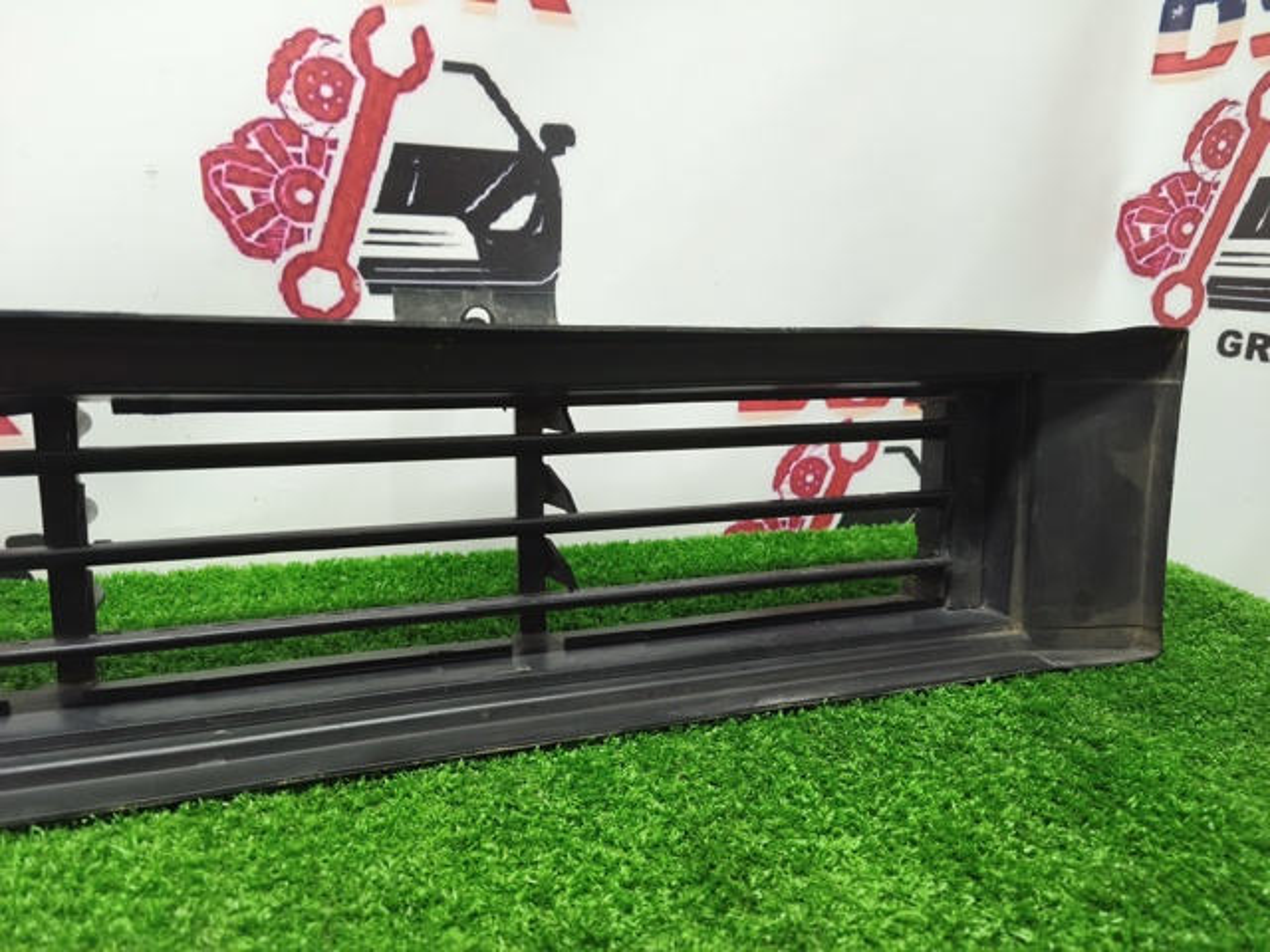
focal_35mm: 23
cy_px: 476
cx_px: 635
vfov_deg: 58.9
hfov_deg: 73.9
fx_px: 844
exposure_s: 1/500
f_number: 1.7
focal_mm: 5.35
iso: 1250
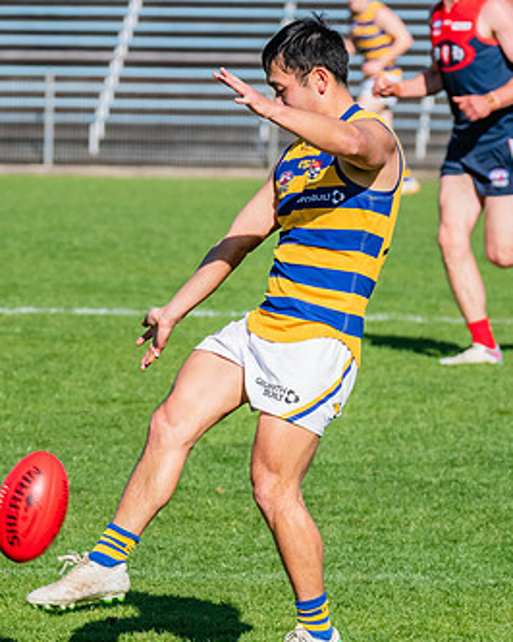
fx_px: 11929
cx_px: 284
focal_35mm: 628
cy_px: 431
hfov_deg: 2.5
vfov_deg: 3.1
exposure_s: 1/1600
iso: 800
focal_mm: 270
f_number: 11
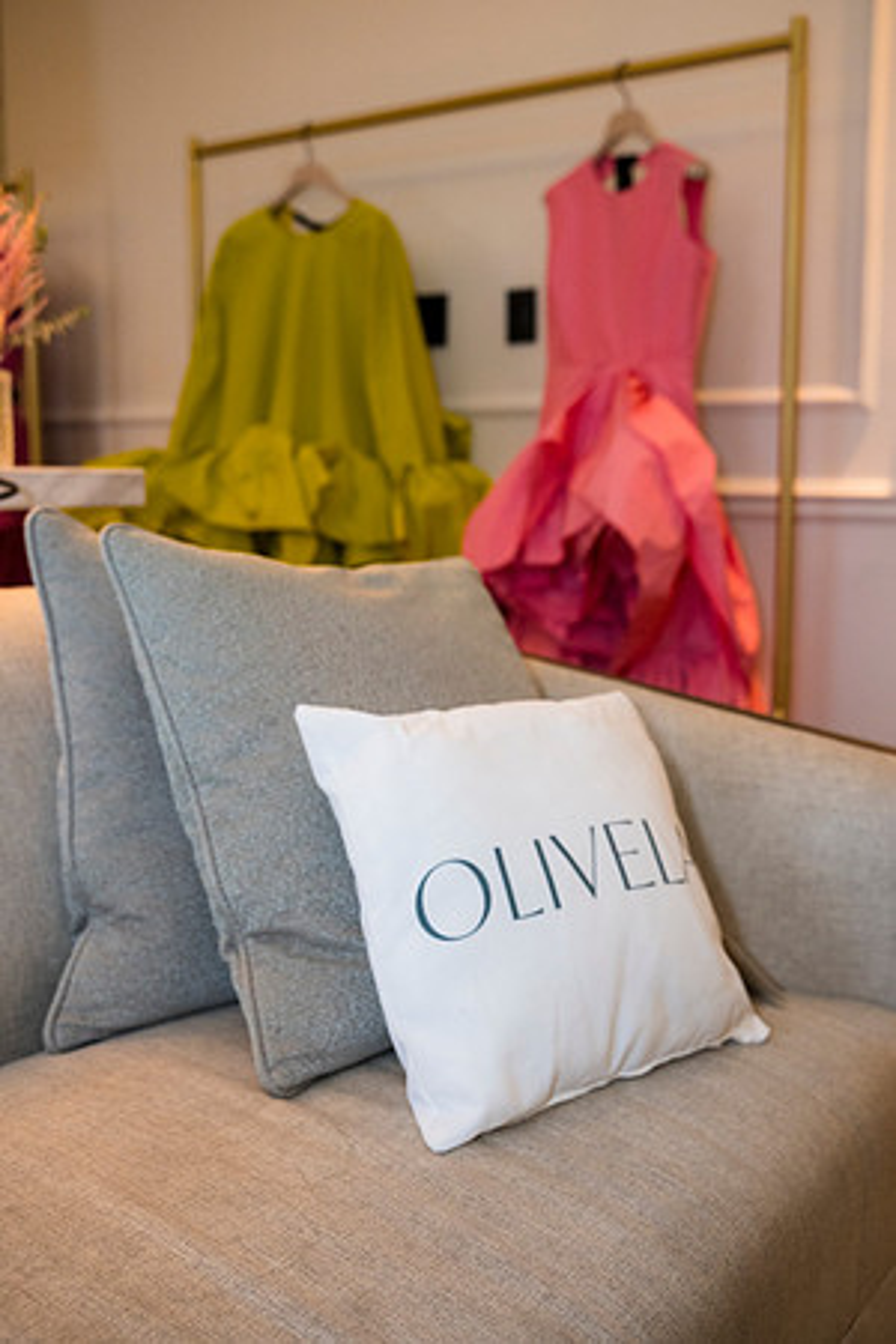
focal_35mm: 35
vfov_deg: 54.4
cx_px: 448
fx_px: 1307
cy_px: 672
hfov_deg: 37.9
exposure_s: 1/125
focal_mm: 35
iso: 1250
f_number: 4
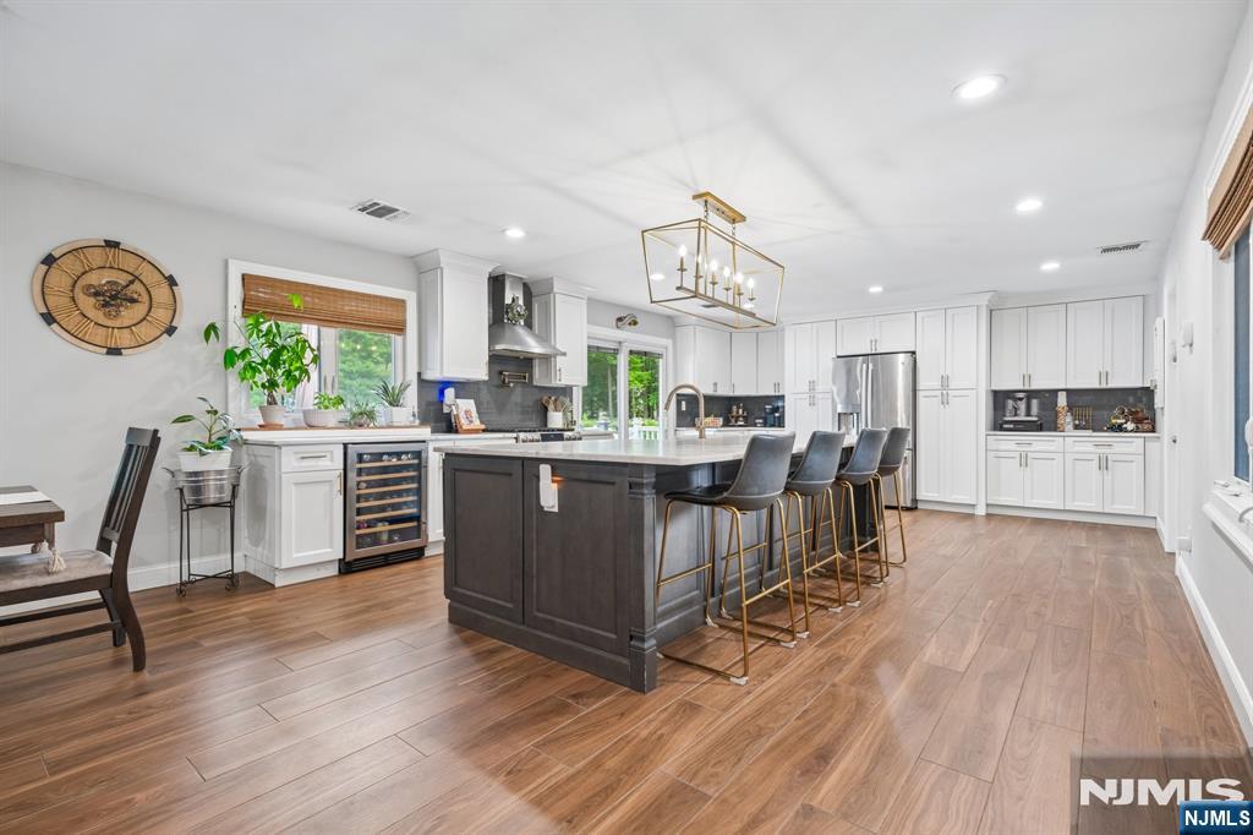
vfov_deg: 73.7
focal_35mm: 16
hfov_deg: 96.8
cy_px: 418
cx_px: 626
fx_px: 557
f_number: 5.6
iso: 160
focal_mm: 10.8
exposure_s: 1/3.33
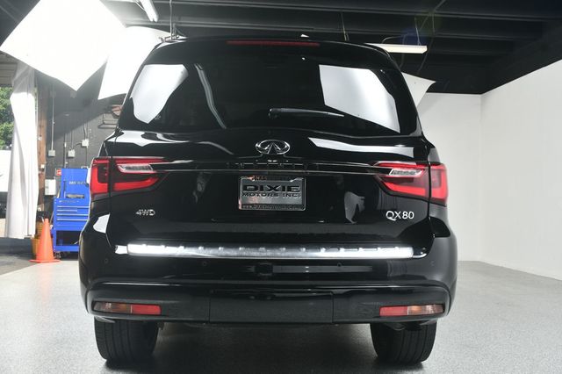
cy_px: 187
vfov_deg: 36.8
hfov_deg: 53.2
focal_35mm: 36
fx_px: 562
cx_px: 281
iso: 100
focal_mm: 24
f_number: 8
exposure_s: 1/160
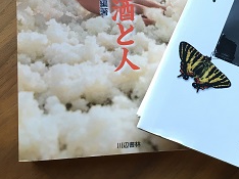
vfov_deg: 21.6
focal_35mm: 67
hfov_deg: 28.1
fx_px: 462
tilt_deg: -80.4
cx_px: 208
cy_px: 37
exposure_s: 1/40
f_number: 2.2
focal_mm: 4.15
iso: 25
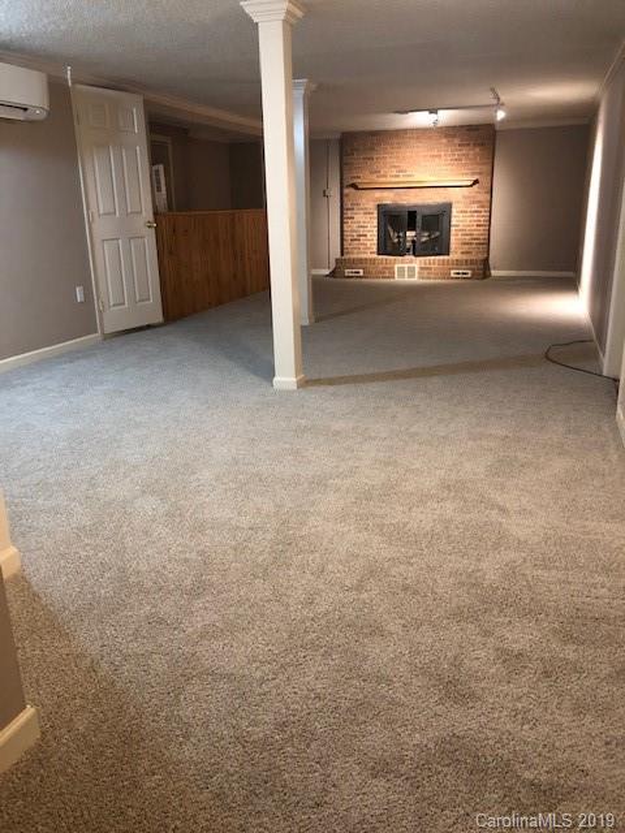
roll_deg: +1.4
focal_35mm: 28
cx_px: 312
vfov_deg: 63.4
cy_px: 416
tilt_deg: -18.1
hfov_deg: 49.7
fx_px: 674
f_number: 1.8
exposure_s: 1/6
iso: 100
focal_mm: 3.99
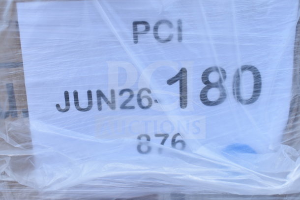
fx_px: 350
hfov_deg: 46.4
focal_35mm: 42
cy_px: 100
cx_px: 150
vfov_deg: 31.9
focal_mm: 28
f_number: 6.3
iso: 200
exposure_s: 1/160
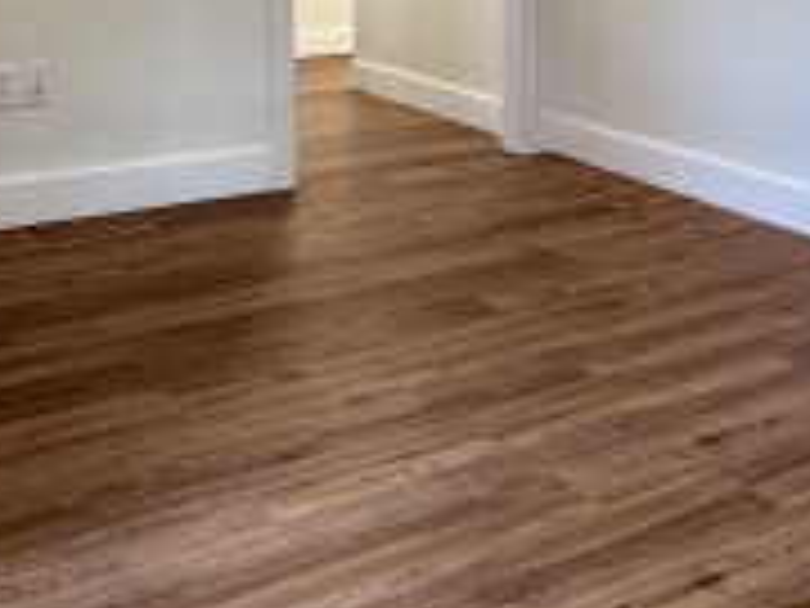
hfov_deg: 36.3
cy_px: -77
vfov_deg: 25.7
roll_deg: -0.5
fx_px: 1217
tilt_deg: -1.9
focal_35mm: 52
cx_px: 565
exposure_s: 1/120
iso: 160
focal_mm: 2.22
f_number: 2.2
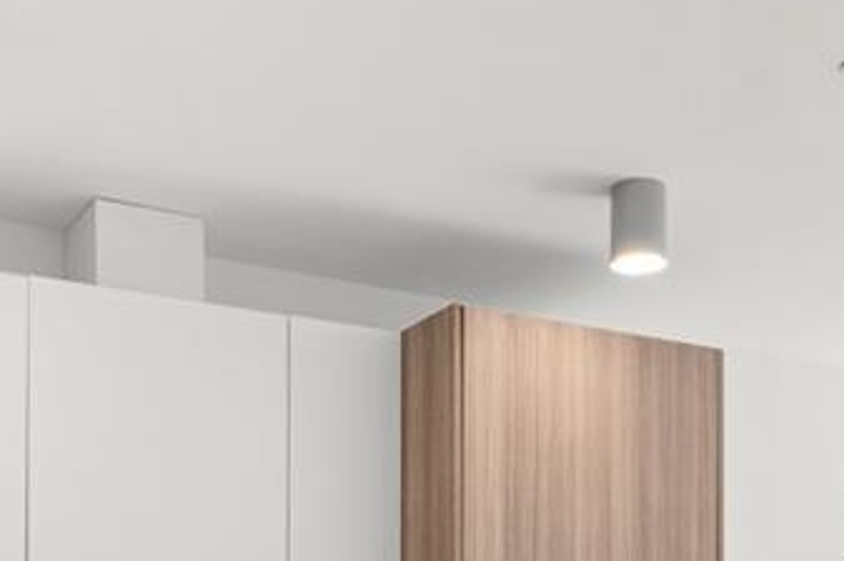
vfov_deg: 21.0
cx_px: 501
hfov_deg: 35.0
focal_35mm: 57
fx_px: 1335
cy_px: 781
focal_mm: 12
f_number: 8
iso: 640
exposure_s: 1/125
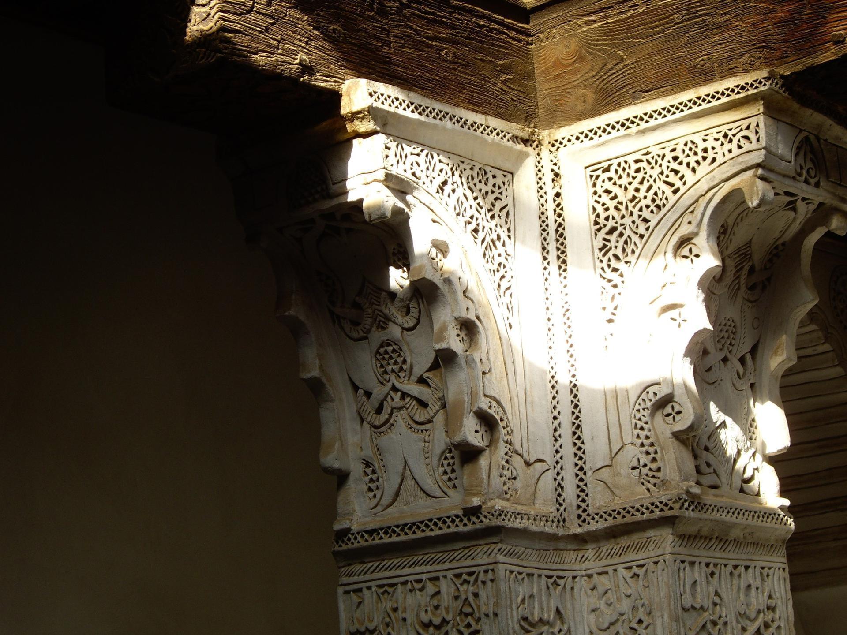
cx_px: 424
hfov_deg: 25.0
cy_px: 318
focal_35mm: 78
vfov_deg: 18.9
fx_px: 1909
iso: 64
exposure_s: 1/125
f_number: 4.3
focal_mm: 16.3
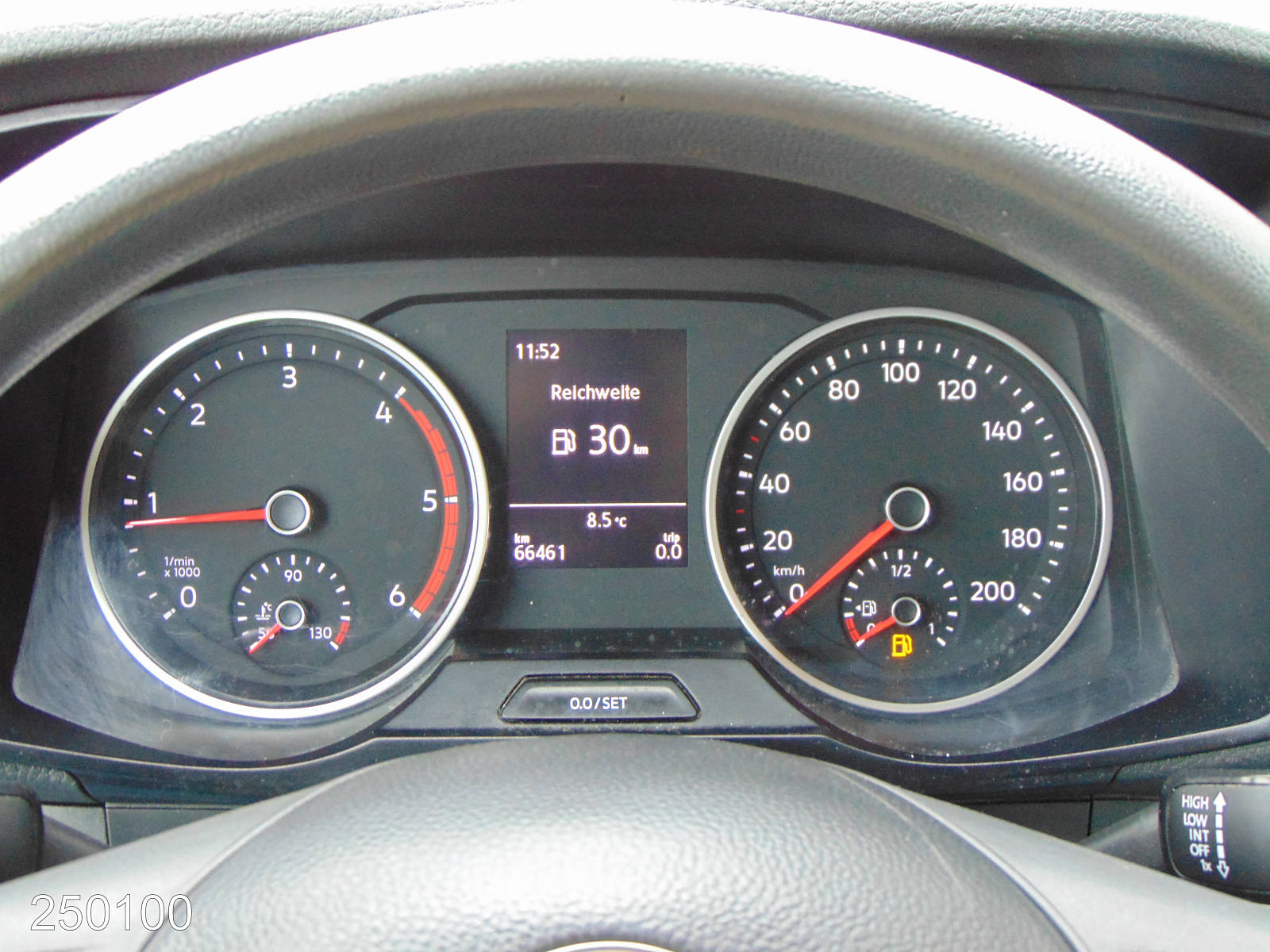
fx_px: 1834
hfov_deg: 38.2
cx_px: 635
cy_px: 476
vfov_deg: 29.1
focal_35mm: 50
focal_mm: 9
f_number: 3.5
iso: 400
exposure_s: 1/30
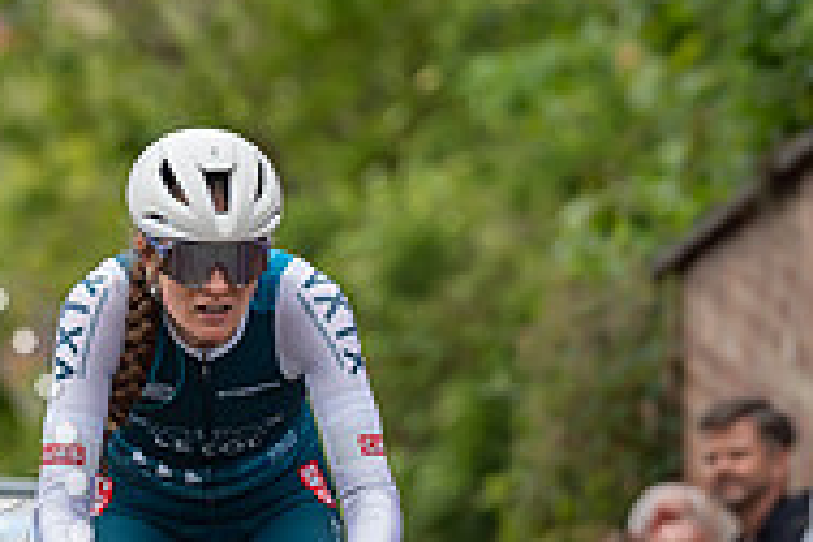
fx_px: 13888
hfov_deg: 3.4
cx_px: 357
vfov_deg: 2.2
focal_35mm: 615
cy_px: 320
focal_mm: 200
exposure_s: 1/1000
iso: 500
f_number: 4
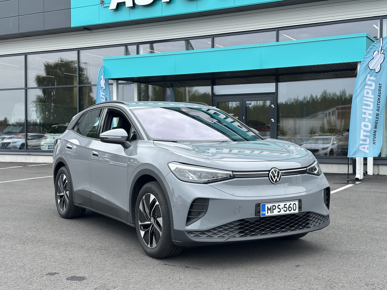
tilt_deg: +0.5
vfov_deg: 30.3
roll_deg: +0.8
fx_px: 537
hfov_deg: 39.7
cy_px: 145
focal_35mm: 48
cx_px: 194
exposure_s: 1/1019
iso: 64
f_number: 1.78
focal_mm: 6.86
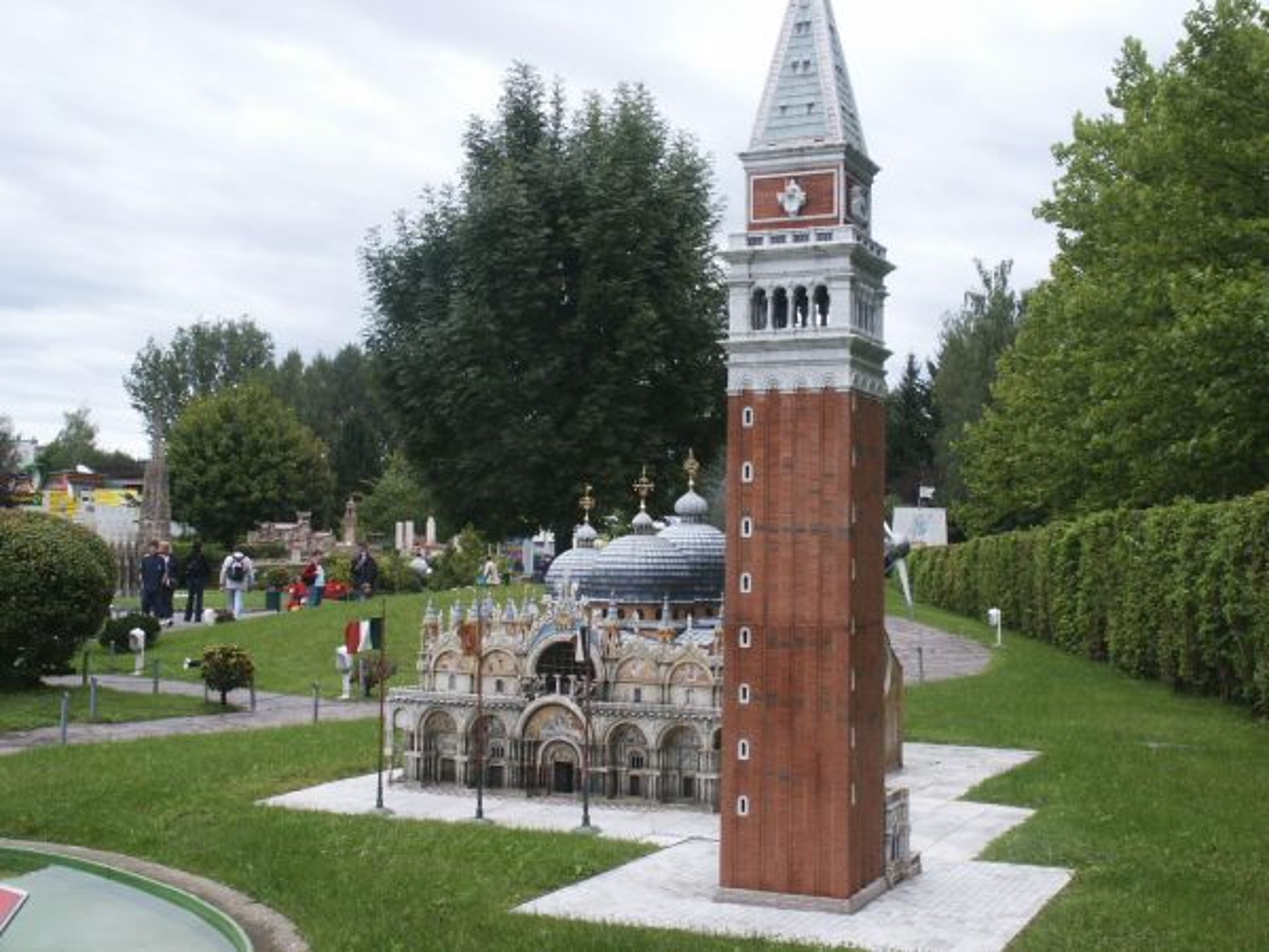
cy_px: 476
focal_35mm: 42
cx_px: 634
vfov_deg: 34.3
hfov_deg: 44.8
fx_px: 1540
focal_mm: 8.83
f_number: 8
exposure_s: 1/90
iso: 64
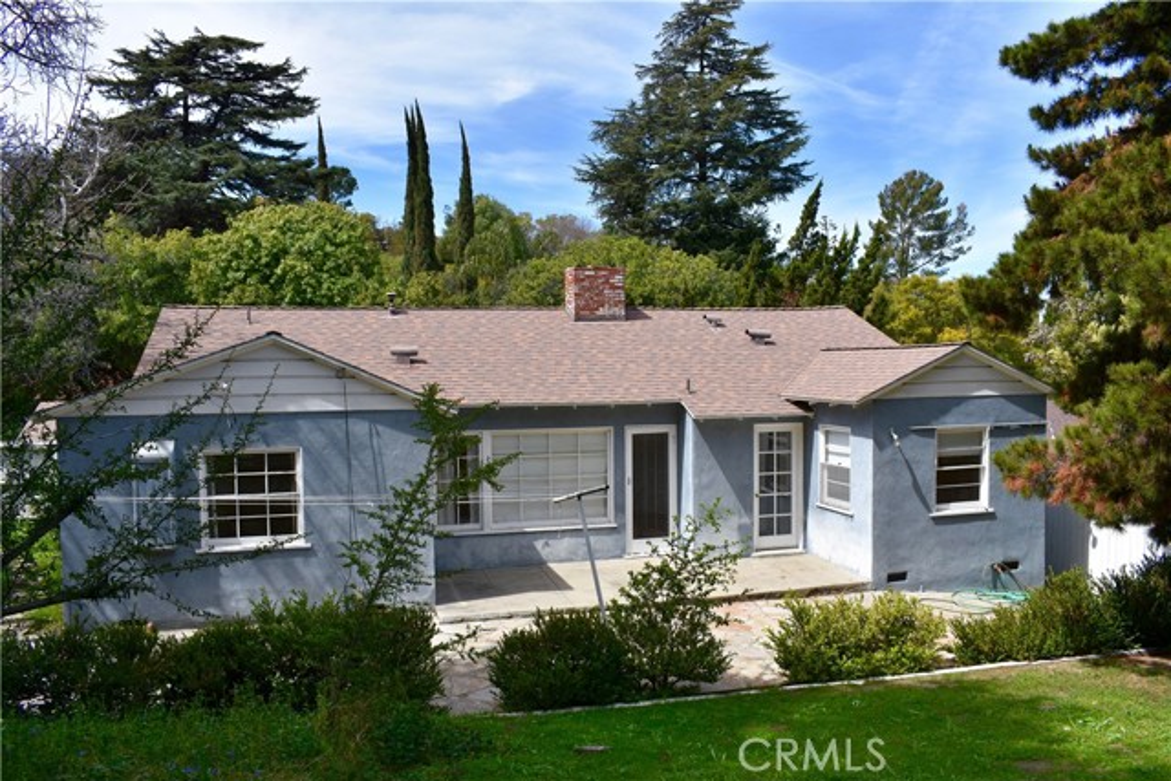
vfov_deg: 43.6
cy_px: 390
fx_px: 976
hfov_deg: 61.9
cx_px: 586
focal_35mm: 30
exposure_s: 1/500
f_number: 8
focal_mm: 20
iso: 180
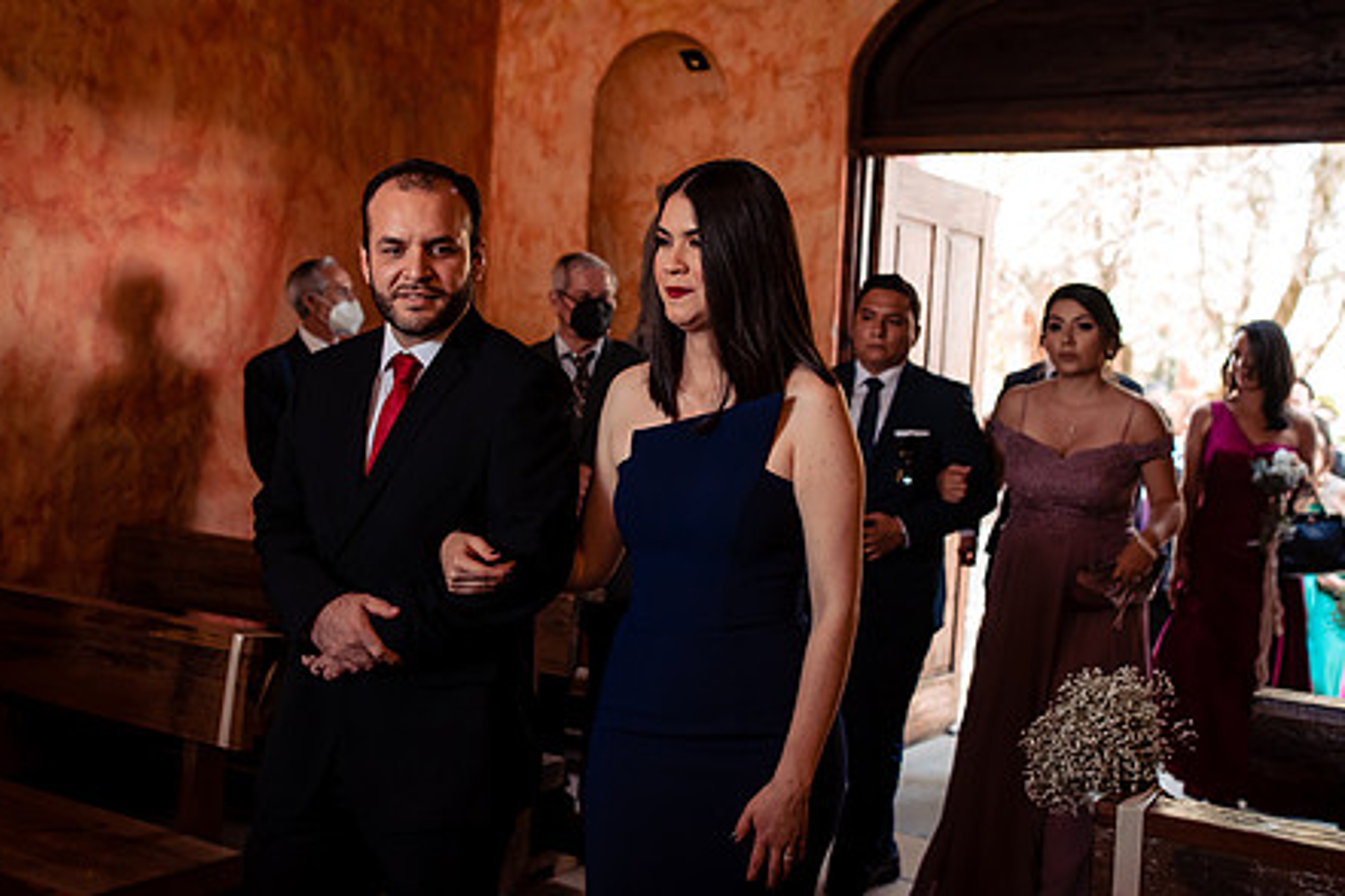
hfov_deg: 42.7
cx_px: 692
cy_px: 373
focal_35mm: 46
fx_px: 1718
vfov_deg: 29.2
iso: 800
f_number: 3.5
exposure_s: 1/100
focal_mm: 35
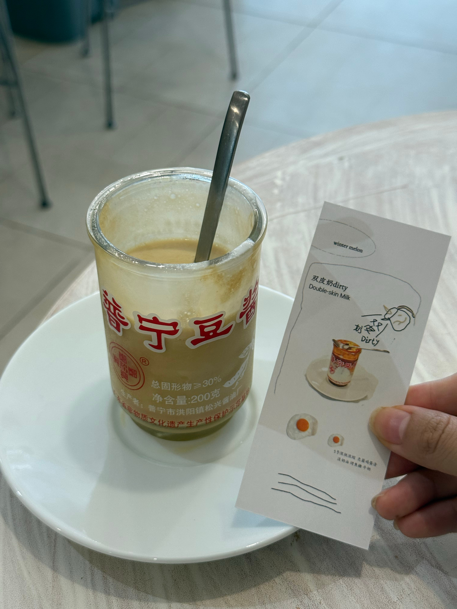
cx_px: 228
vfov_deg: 39.7
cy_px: 304
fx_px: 845
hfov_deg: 30.3
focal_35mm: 48
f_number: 1.78
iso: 80
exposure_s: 1/73
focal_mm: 6.76
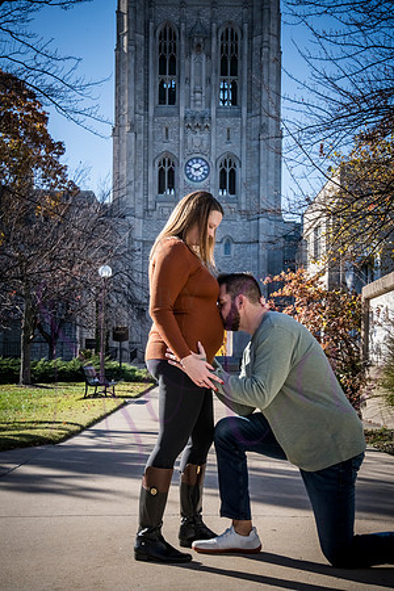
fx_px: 854
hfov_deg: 26.0
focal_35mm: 52
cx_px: 197
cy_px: 296
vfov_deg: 38.2
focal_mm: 52
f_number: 20
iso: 640
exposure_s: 1/160
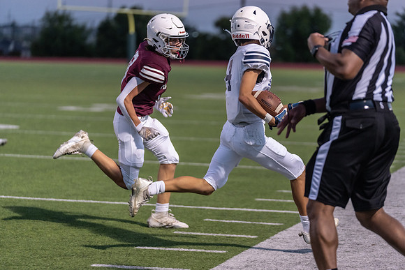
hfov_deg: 14.4
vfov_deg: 9.7
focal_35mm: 142
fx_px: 1599
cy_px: 135
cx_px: 202
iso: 2500
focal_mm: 131
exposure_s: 1/1000
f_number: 2.8
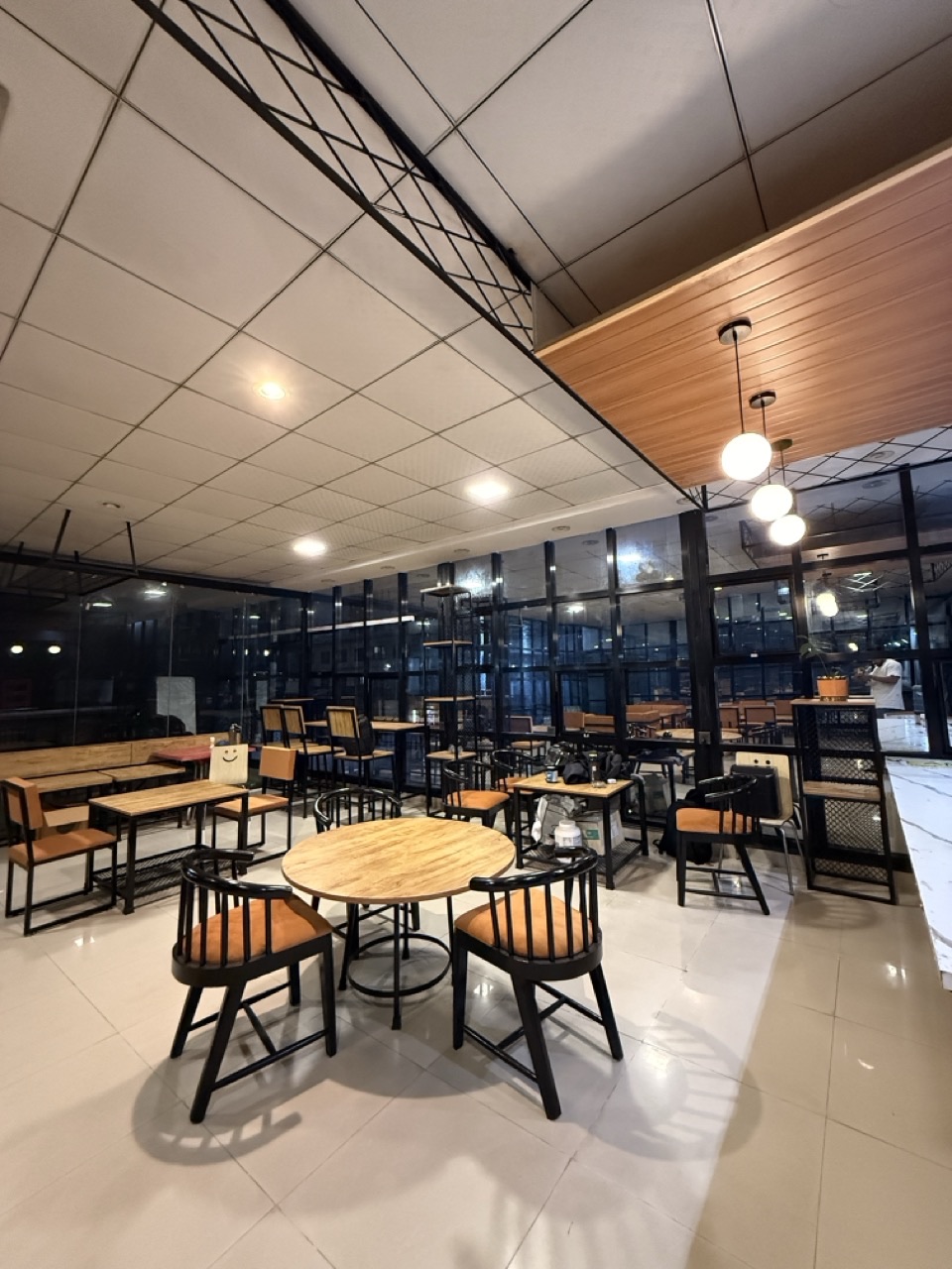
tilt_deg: +6.3
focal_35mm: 14
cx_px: 476
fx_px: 513
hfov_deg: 85.7
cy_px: 634
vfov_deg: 102.1
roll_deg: +1.4
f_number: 2.2
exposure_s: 1/50
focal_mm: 2.22
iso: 1000
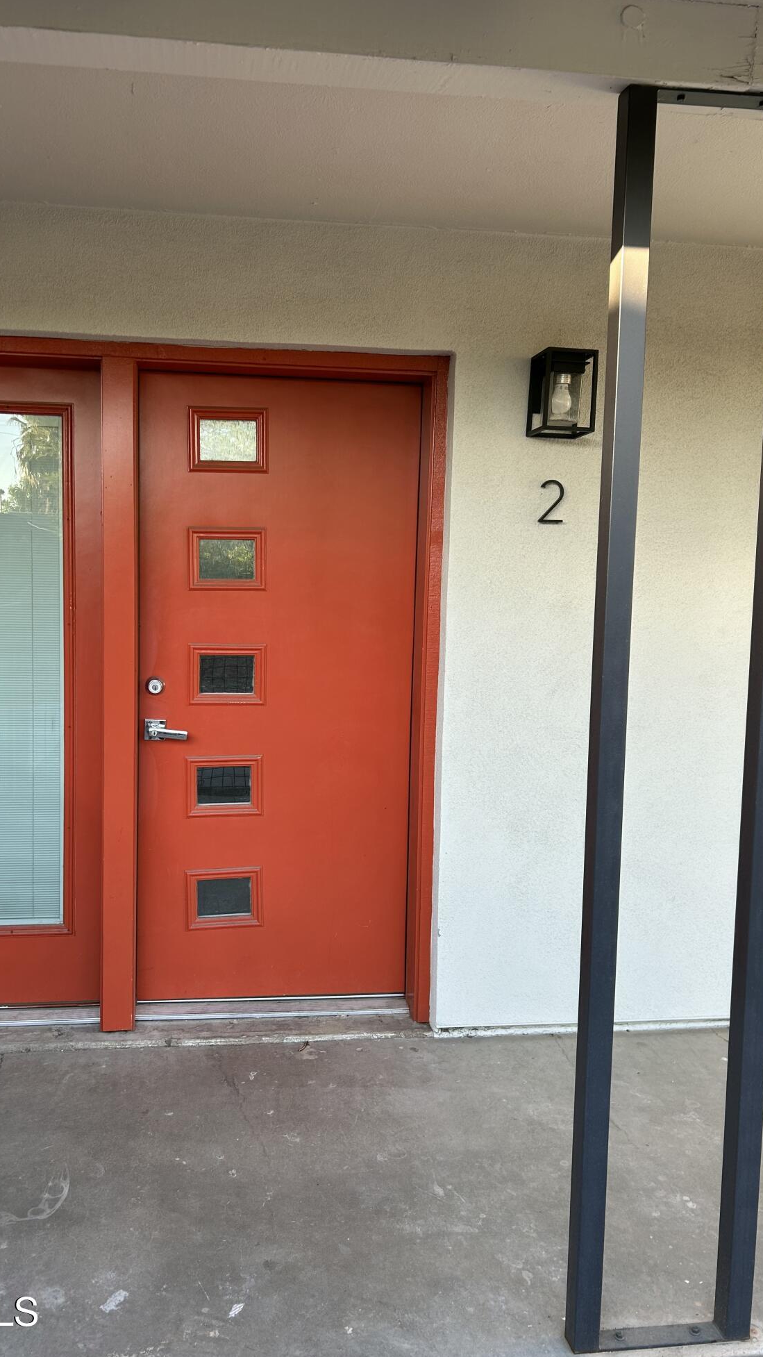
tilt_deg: -4.8
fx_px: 1043
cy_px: 681
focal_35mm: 29
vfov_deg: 66.1
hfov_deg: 40.1
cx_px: 326
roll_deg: -1.2
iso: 32
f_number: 1.5
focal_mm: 5.7
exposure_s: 1/121
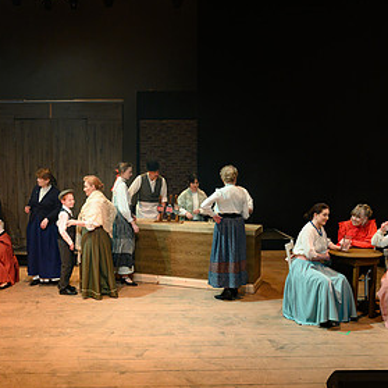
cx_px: 127
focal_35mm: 44
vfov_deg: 38.3
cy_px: 218
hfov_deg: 37.9
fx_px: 558
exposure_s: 1/100
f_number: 3.2
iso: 640
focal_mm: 24
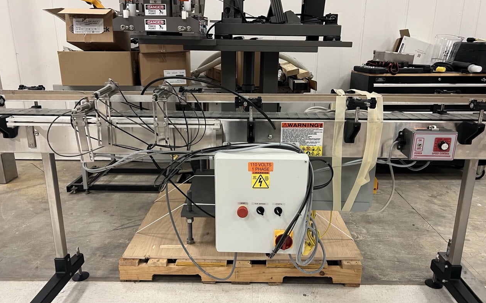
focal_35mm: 28
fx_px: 371
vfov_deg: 44.5
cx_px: 244
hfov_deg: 66.5
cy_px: 151
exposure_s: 1/60
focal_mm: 5.7
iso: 160
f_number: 1.5
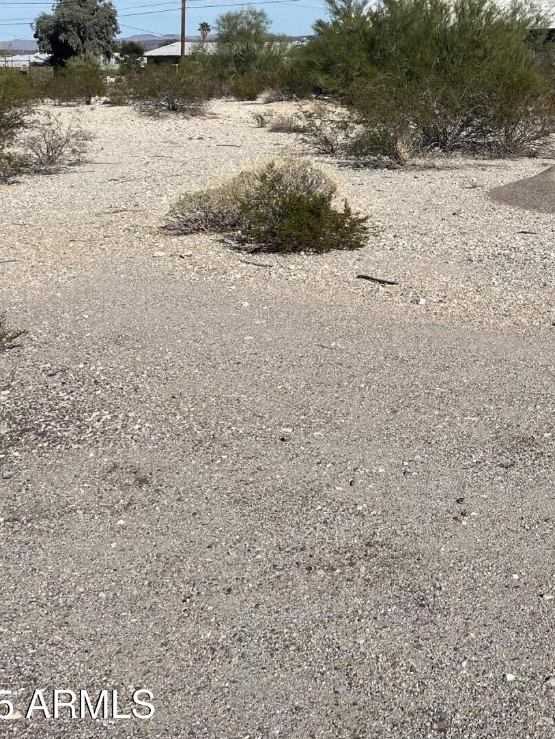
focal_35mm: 48
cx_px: 438
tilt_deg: -1.1
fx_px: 1026
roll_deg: +1.1
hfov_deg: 29.6
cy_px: 85
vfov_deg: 37.3
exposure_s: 1/7353
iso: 50
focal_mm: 5.1
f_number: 1.6
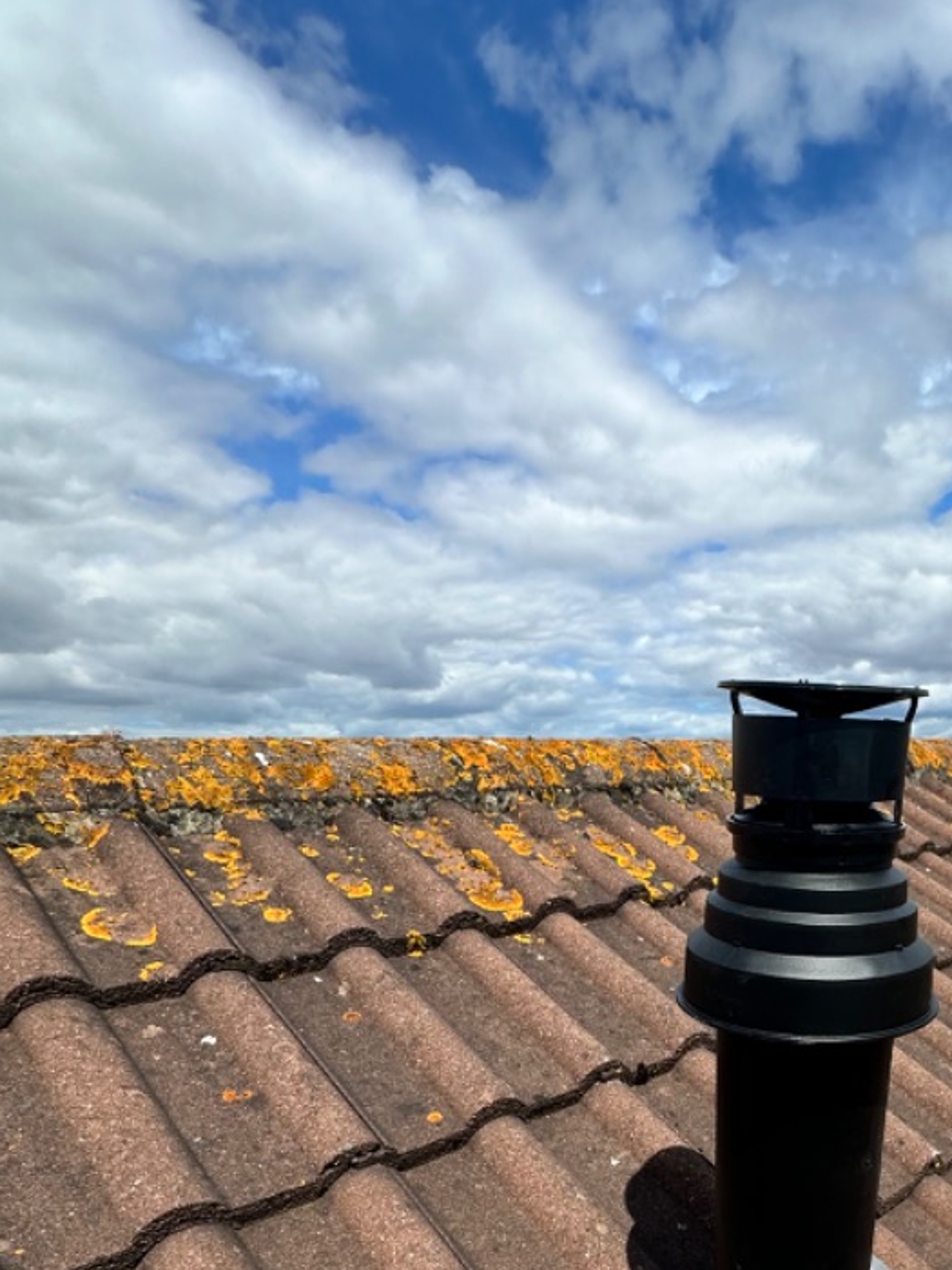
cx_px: 780
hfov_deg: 52.6
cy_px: 1027
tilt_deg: -17.5
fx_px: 880
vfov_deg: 64.8
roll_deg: +1.3
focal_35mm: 24
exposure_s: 1/2132
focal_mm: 2.22
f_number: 2.2
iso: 50
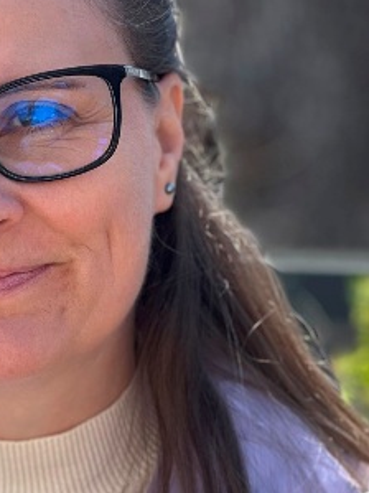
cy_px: 392
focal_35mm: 182
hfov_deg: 8.1
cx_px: -63
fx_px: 2589
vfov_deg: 10.8
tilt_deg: -4.2
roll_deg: -2.1
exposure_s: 1/150
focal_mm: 9
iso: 25
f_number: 2.8
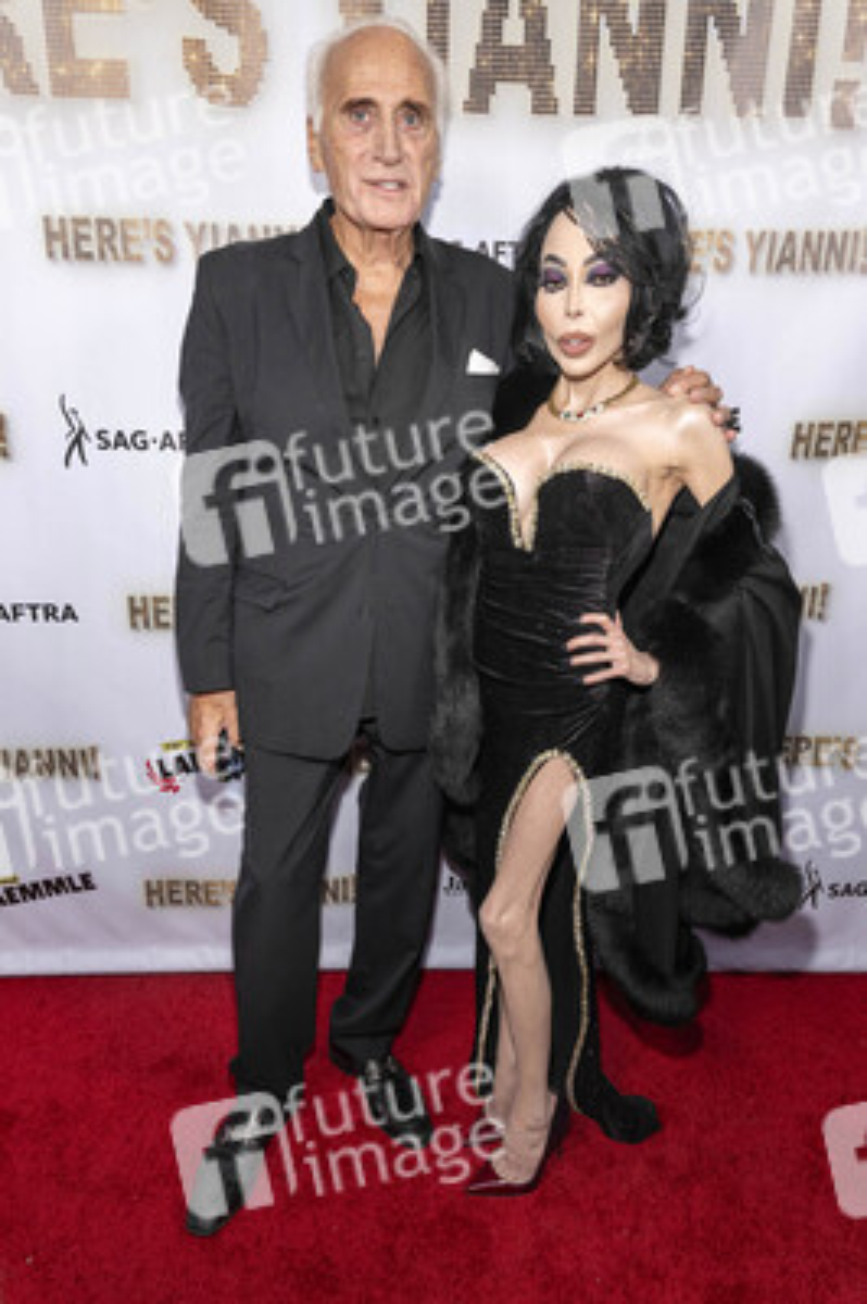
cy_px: 652
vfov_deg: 73.8
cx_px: 434
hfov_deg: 53.1
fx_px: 868
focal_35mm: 24
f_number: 6.3
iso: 640
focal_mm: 24
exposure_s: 1/200
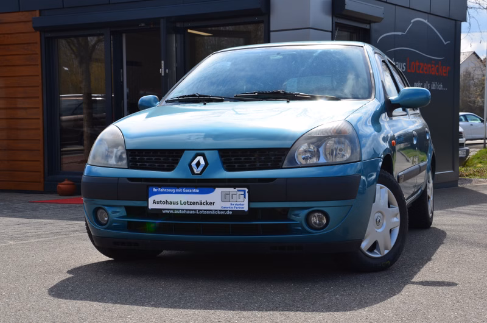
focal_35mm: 63
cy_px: 162
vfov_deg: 21.5
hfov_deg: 32.0
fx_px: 851
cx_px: 244
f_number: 11
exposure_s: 1/160
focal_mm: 42
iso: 100
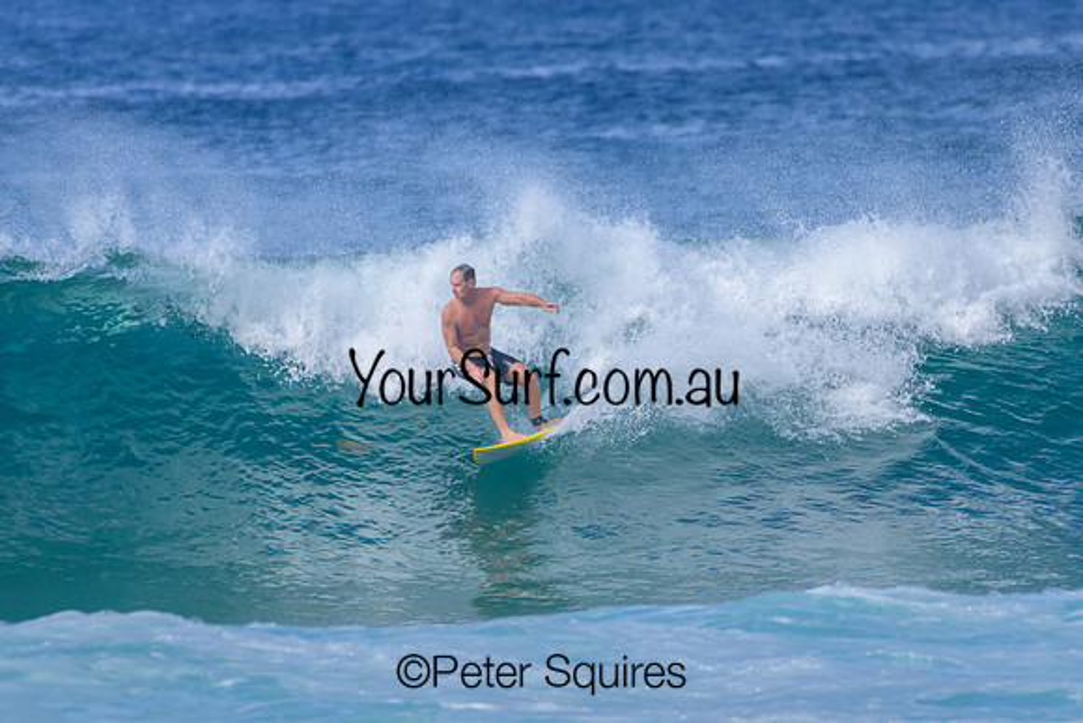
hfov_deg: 2.1
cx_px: 542
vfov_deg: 1.4
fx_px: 30089
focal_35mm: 1000
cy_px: 362
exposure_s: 1/2000
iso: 1100
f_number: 11
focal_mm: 1000
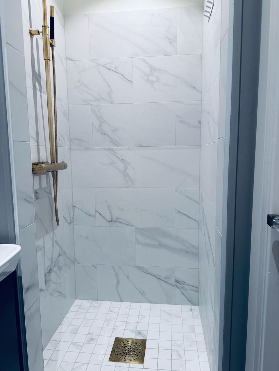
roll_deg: +0.0
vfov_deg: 71.6
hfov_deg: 56.8
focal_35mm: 24
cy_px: 186
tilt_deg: -7.8
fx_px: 258
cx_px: 140
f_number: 1.78
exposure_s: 1/100
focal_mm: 6.86
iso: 160
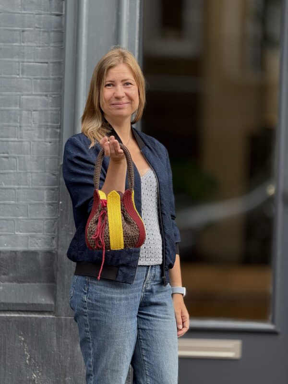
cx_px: 144
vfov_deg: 16.4
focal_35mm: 120
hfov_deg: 12.3
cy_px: 192
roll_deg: -1.9
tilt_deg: +0.0
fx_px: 1331
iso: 50
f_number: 2.8
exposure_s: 1/227
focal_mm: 15.66
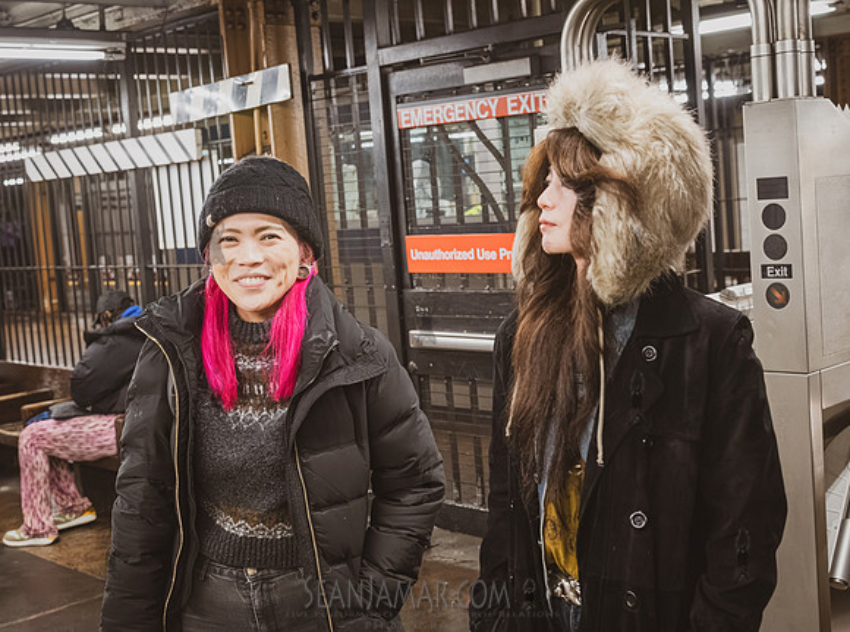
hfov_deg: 40.0
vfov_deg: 30.3
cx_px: 428
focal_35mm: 48
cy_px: 291
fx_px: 1167
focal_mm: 41
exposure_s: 1/400
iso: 8000
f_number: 4.5
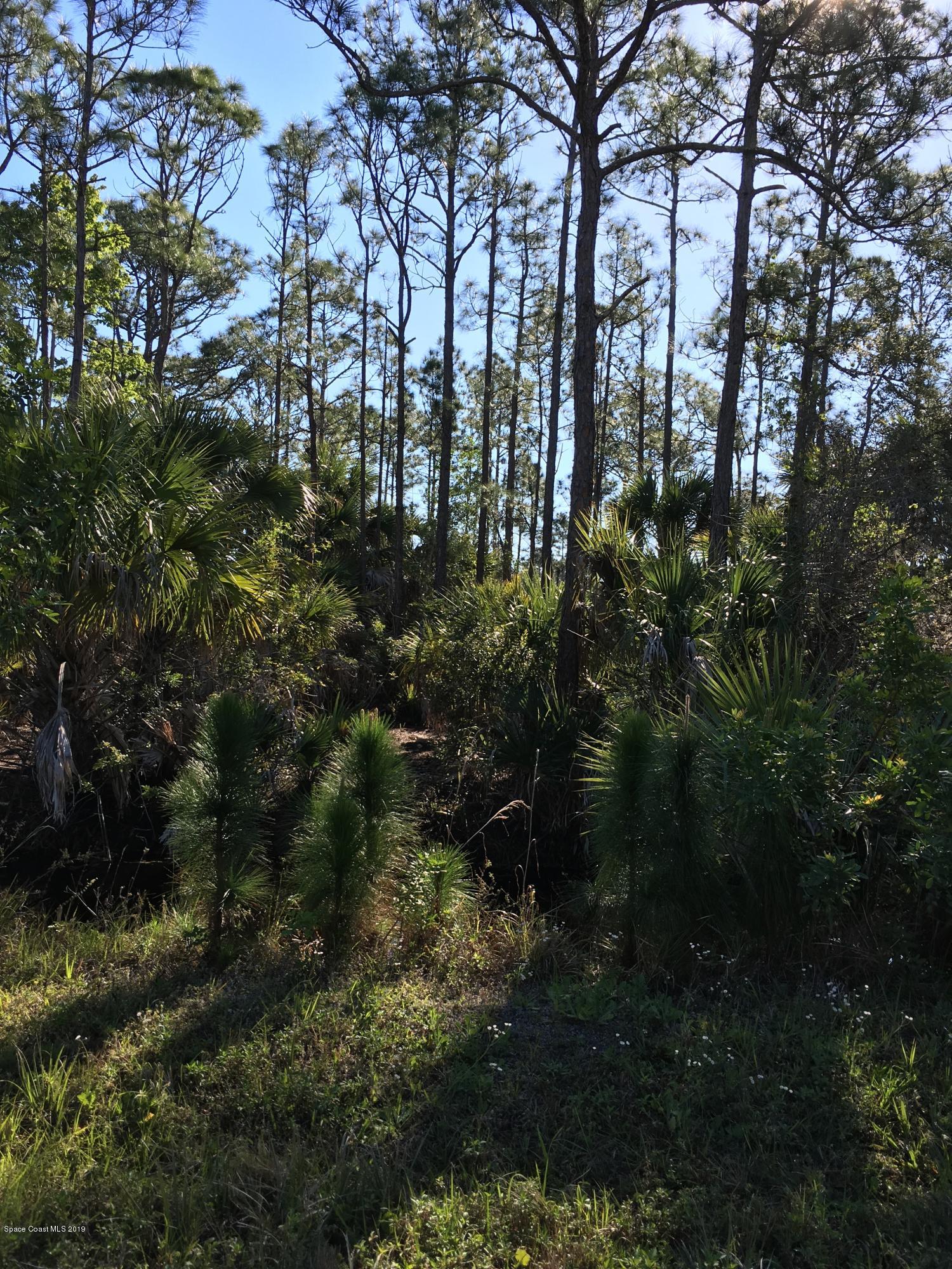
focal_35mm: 29
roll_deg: -2.3
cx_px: 476
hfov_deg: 48.2
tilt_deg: -1.9
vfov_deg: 61.7
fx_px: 1063
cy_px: 634
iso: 25
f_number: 2.2
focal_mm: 4.15
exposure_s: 1/793
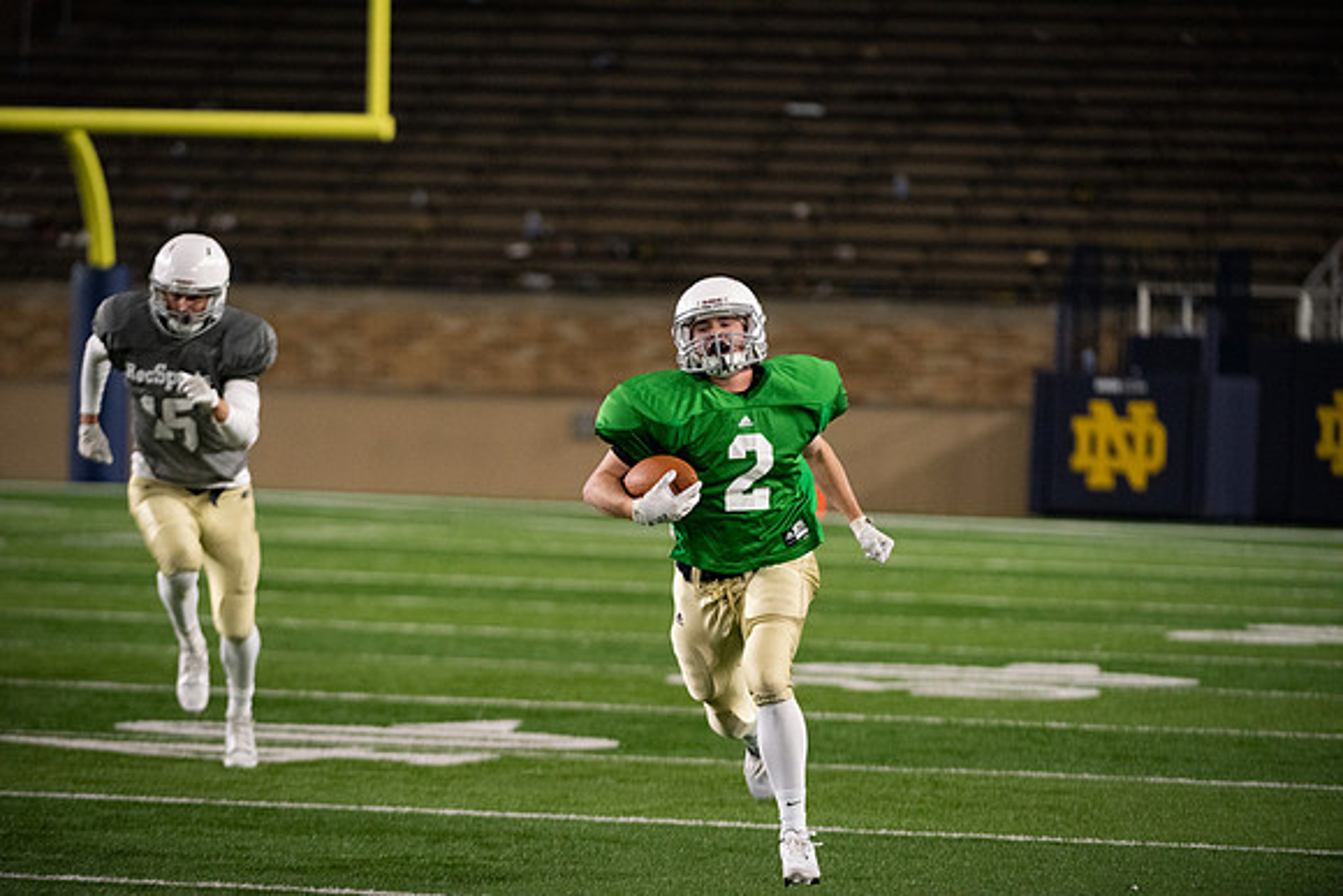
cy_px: 448
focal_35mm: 290
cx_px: 672
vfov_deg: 4.7
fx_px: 10821
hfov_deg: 7.1
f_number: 4.5
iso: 5000
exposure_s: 1/500
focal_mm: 290
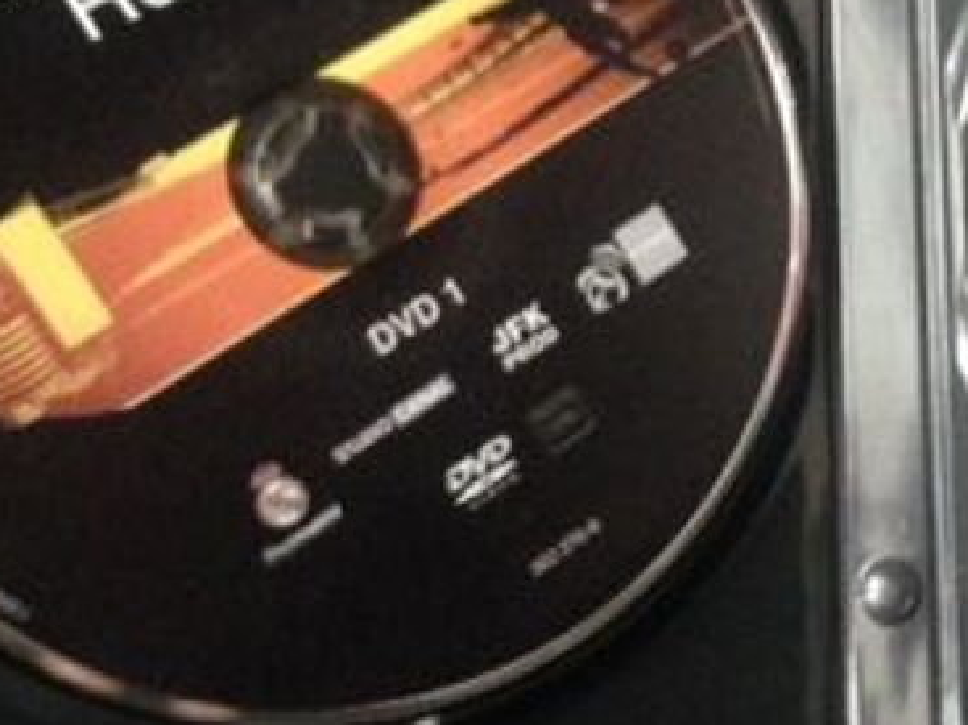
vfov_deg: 16.4
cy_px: 243
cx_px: 873
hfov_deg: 21.3
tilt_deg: -76.6
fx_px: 2516
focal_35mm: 90
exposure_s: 1/15
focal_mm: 4.12
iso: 400
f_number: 2.4
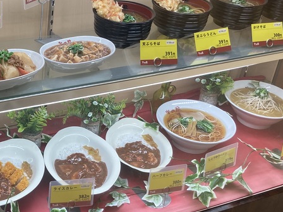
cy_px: 106
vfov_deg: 22.9
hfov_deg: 29.6
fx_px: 523
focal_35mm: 64
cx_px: 56
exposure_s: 1/100
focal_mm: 3.99
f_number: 1.8
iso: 50
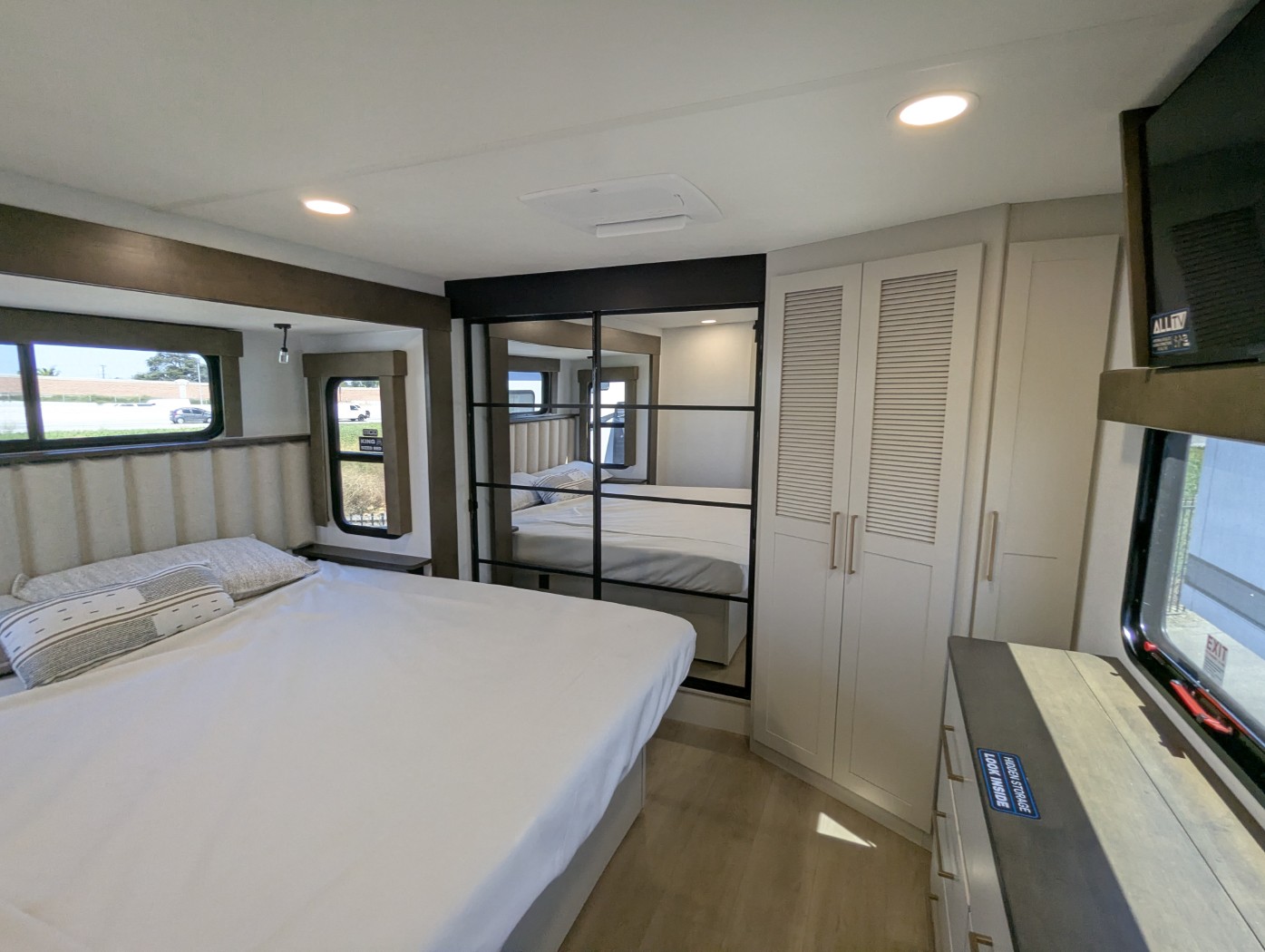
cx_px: 632
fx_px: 585
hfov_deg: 94.4
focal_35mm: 16
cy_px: 476
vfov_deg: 78.2
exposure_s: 1/164
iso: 93
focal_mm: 2.35
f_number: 2.2
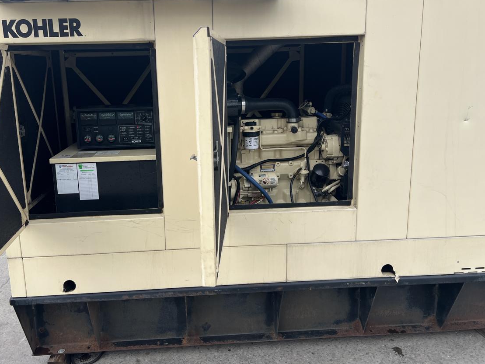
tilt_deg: -3.9
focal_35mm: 30
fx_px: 420
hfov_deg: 59.7
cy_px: 158
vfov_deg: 46.7
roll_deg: +2.1
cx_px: 207
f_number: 1.5
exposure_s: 1/1597
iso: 50
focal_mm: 5.7
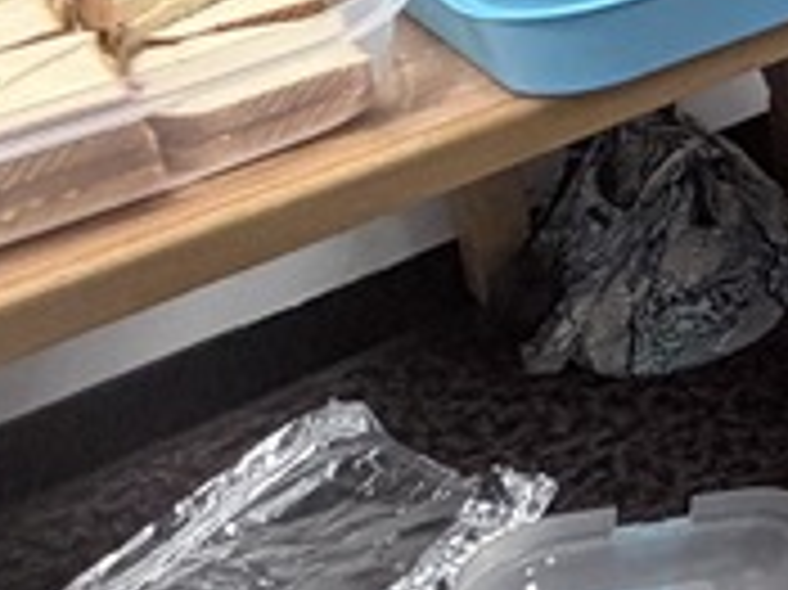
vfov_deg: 15.9
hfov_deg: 14.3
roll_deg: -1.6
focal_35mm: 82
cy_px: -396
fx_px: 1865
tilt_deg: -15.3
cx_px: 1954
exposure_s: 1/120
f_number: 2.2
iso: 200
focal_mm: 2.22
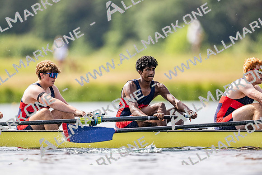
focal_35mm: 600
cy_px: 88
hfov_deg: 3.4
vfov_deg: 2.3
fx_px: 4367
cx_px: 131
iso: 280
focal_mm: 600
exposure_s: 1/2500
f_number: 4
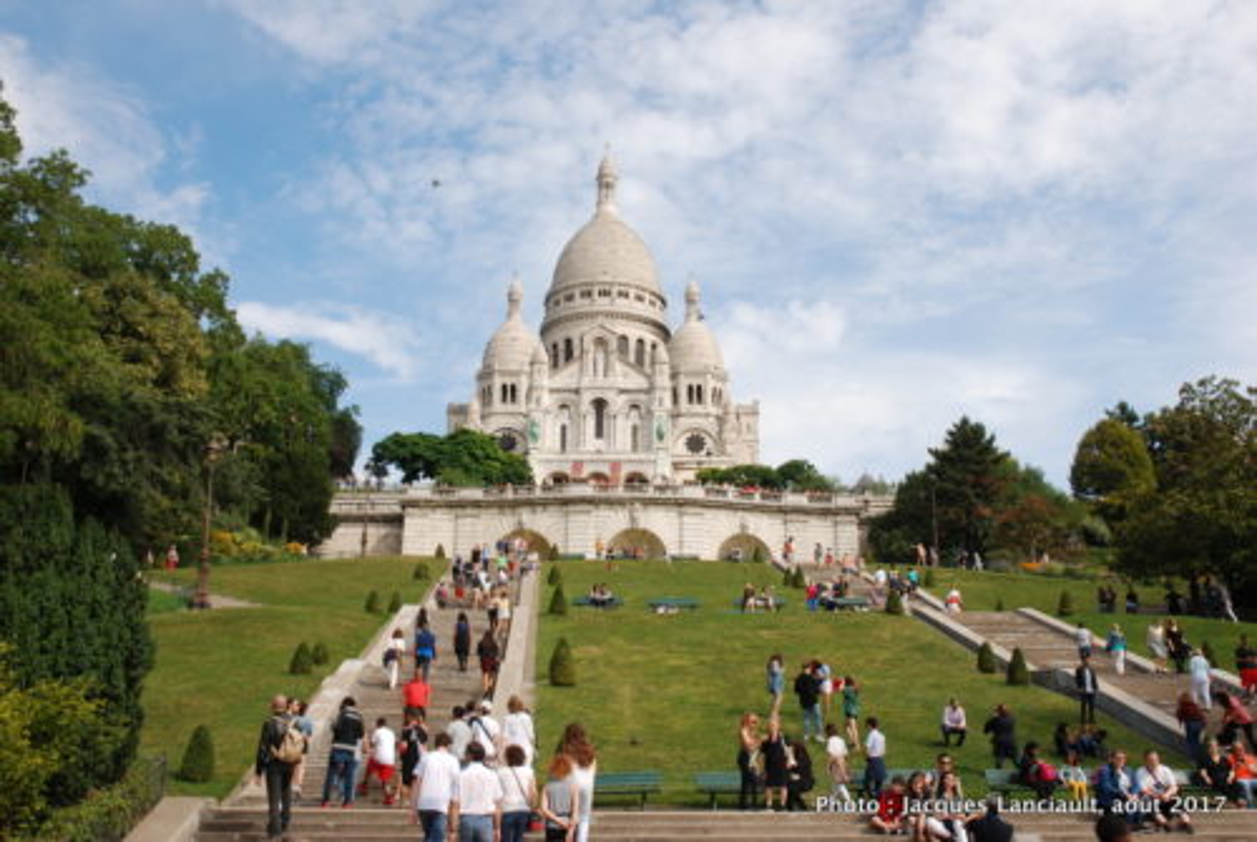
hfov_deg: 51.2
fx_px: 1311
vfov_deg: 35.6
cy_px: 421
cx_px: 628
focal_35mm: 38
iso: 100
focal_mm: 25
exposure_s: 1/50
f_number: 14
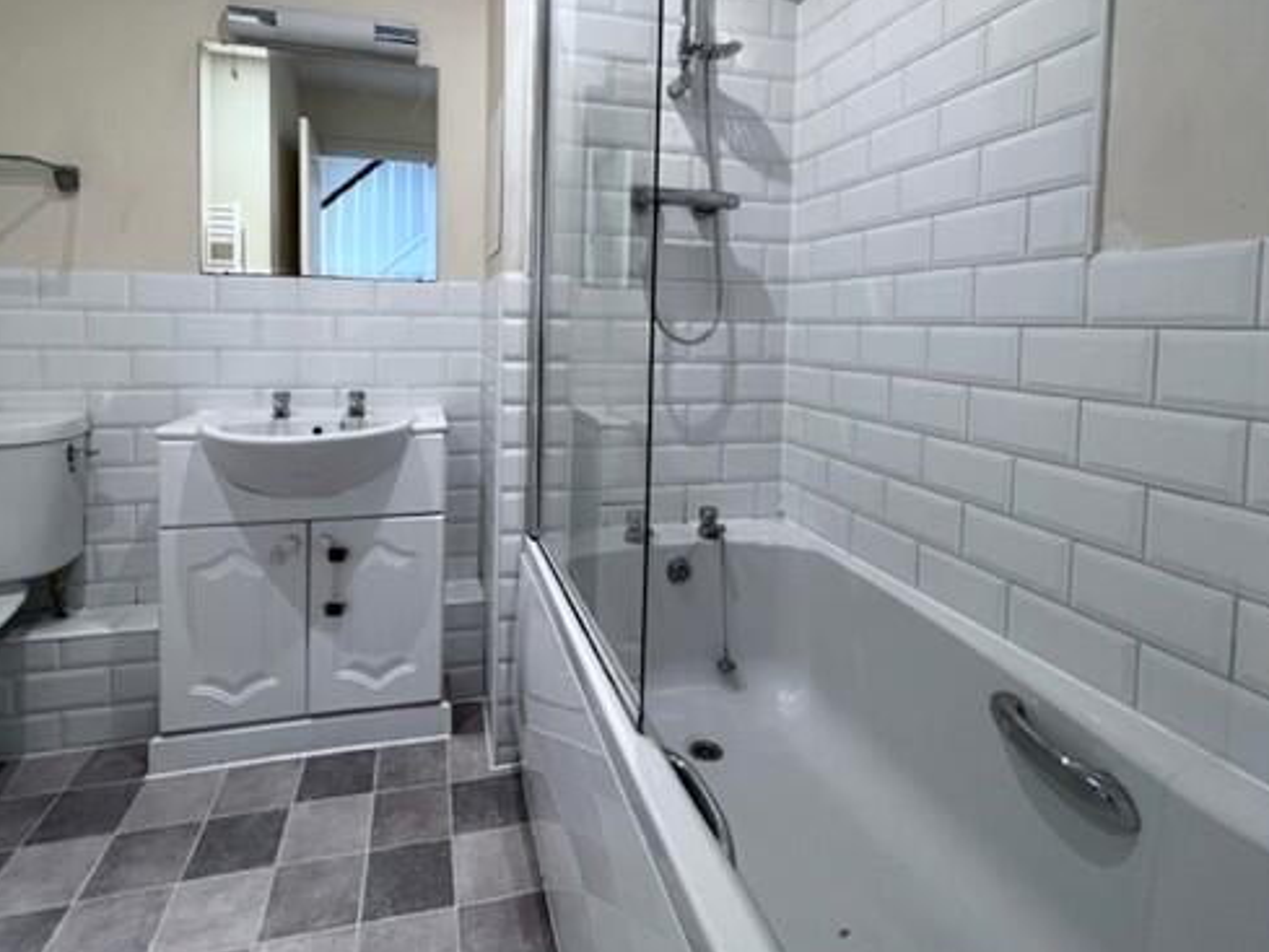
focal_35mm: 17
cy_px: 358
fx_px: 623
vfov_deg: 73.5
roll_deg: -1.1
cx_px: 602
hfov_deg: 90.9
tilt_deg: -3.0
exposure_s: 1/50
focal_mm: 1.57
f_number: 1.8
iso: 125
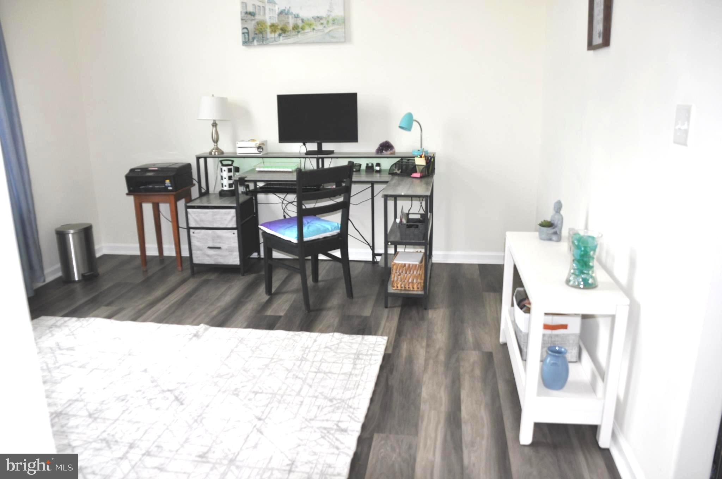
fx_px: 601
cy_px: 240
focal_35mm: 30
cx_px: 361
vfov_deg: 43.5
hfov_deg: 62.0
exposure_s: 1/200
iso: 250
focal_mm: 20
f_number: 3.5
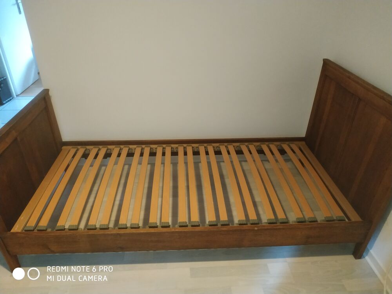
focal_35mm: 24
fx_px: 272
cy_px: 147
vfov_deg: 56.8
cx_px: 196
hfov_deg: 71.6
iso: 1250
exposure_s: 1/20
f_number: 1.9
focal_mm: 3.94
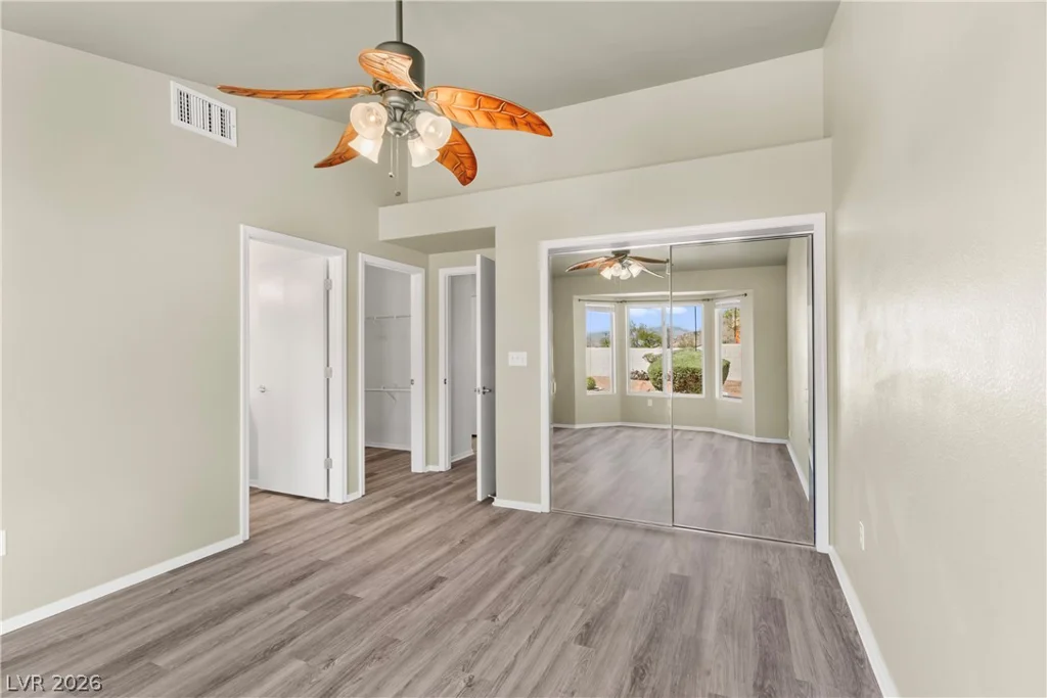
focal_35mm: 17
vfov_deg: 70.5
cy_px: 349
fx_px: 494
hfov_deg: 93.3
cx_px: 524
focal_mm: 17
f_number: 8
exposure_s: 1/13
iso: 320
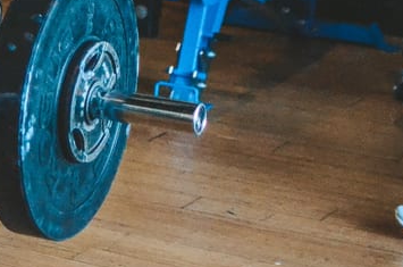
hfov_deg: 11.0
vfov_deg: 7.5
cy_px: -174
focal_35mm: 178
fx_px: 1985
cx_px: -243
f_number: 1.8
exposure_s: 1/1600
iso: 6400
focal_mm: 35
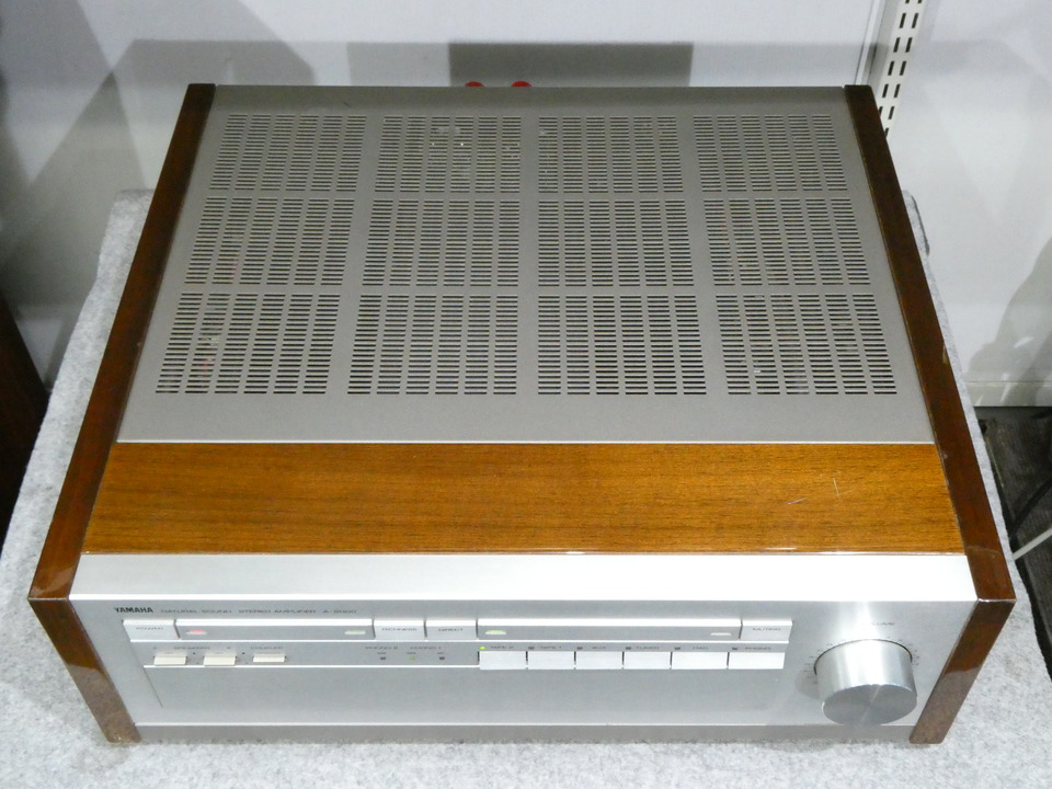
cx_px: 526
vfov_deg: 36.0
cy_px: 394
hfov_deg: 46.8
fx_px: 1216
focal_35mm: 40
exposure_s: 1/25
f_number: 6.3
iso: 1600
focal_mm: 7.2
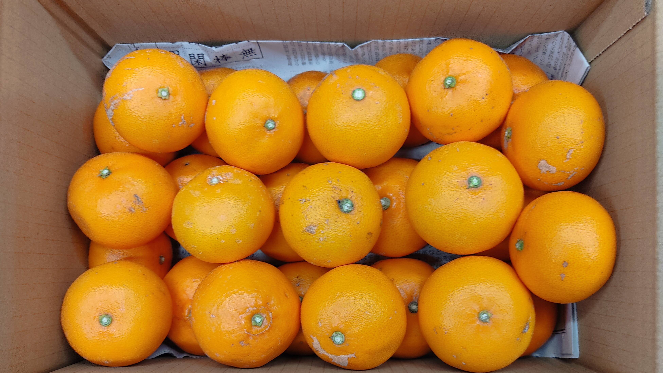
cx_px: 334
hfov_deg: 66.1
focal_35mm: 29
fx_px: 510
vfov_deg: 39.9
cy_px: 237
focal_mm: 4.74
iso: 218
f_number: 1.79
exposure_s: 1/33
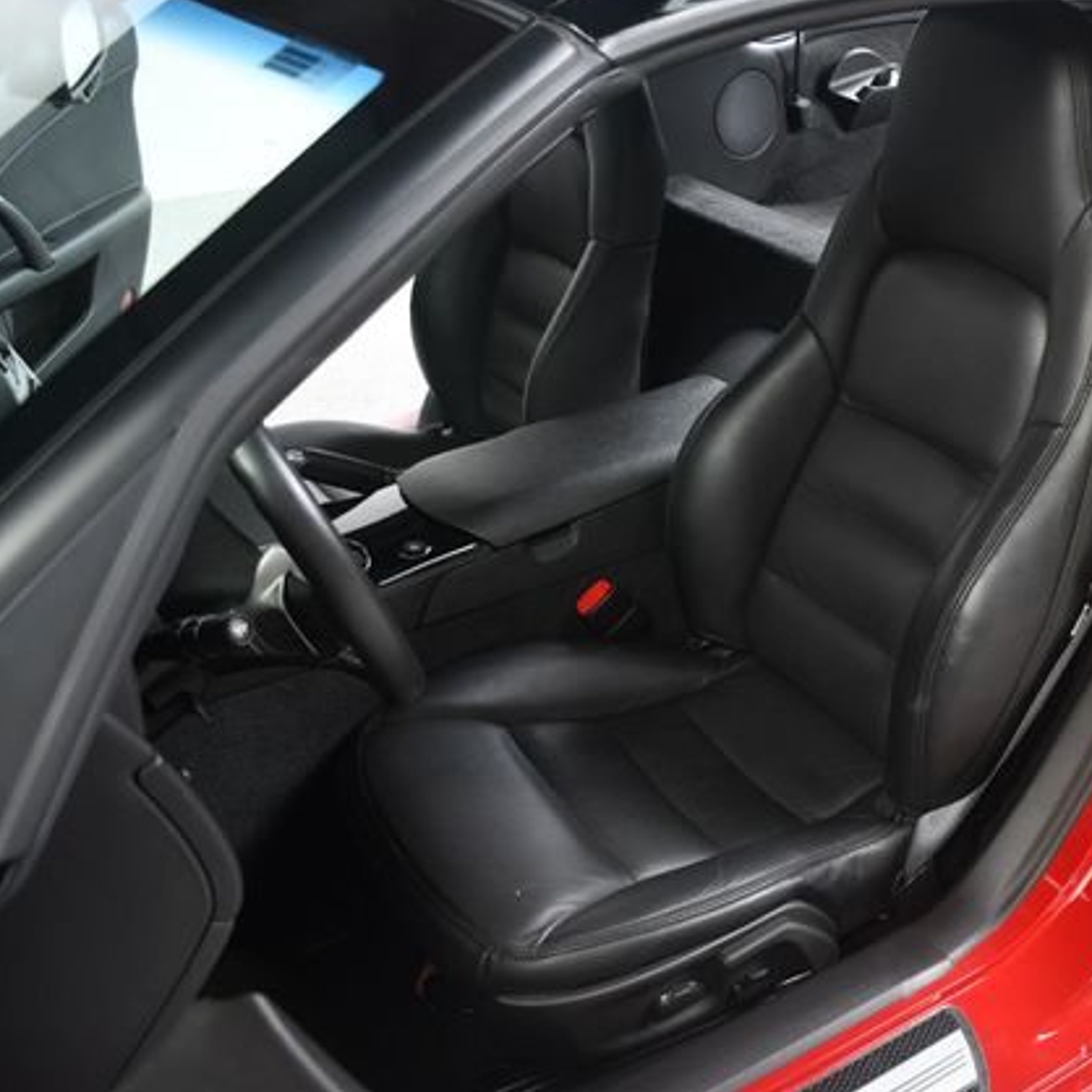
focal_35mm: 39
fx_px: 1392
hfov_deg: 41.5
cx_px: 828
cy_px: 538
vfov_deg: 42.8
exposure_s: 1/160
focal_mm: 20
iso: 100
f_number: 3.5
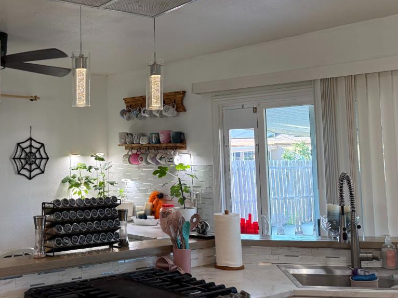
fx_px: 540
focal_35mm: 47
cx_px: 92
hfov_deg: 39.2
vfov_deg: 30.6
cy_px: 97
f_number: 1.78
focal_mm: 6.76
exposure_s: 1/120
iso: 200
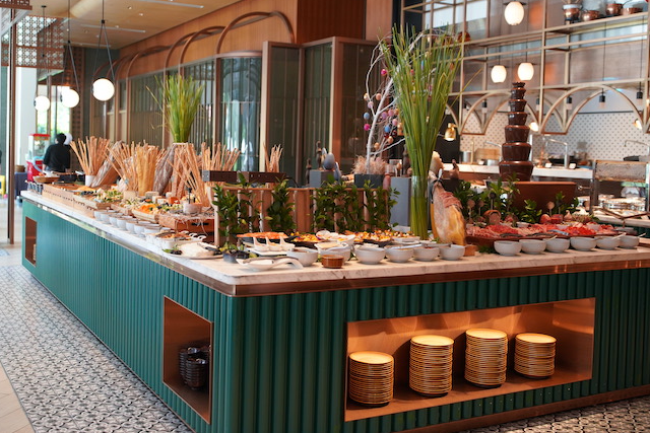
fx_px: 740
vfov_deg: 32.6
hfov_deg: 47.4
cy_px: 182
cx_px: 341
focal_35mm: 41
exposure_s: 1/250
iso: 2000
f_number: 2.8
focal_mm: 35
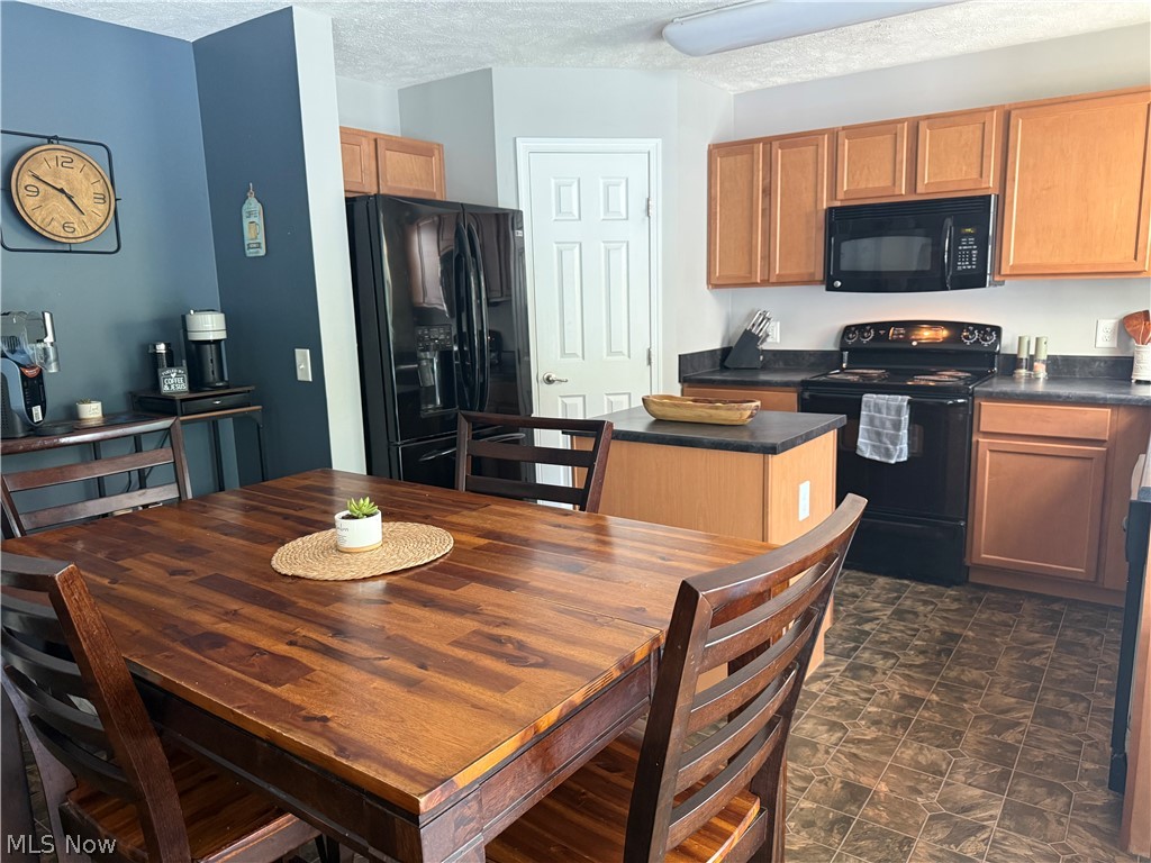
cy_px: 432
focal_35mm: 24
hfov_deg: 71.6
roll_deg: +0.5
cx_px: 576
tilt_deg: -9.0
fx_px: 798
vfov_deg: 56.8
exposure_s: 1/60
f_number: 1.78
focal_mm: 6.76
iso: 320
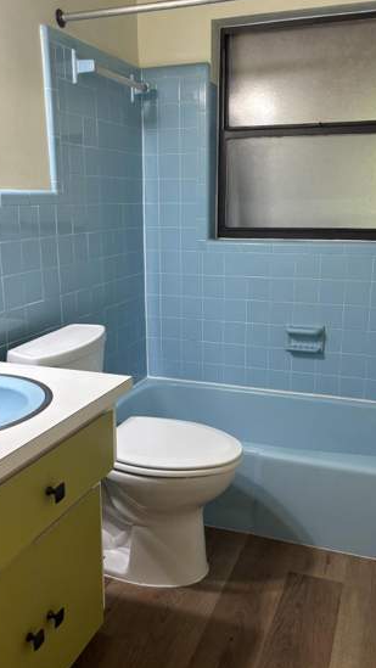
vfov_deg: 59.5
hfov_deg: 35.6
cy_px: 331
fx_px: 585
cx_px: 196
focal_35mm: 33
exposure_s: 1/60
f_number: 1.6
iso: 200
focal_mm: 5.96
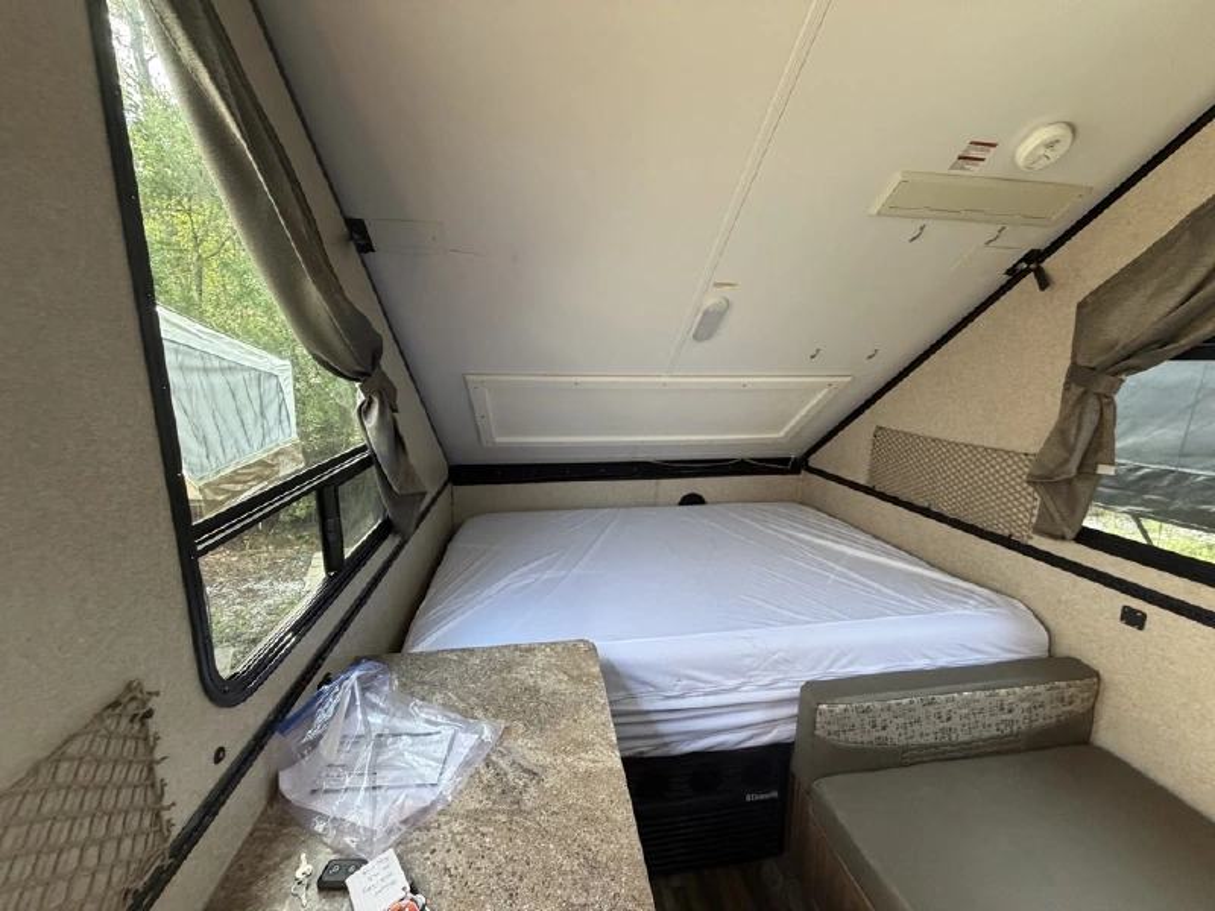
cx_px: 608
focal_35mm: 14
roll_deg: +0.3
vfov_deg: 85.7
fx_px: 491
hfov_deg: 102.1
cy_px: 456
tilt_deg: -11.9
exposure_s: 1/60
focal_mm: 2.22
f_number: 2.2
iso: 400
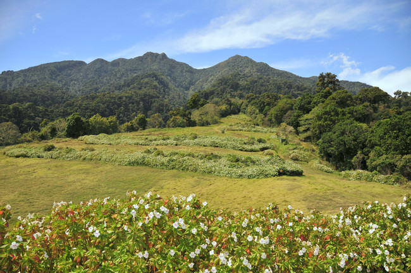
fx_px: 308
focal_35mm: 27
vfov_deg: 47.8
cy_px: 136
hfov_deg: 67.4
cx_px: 206
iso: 400
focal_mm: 18
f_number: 3.5
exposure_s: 1/5000
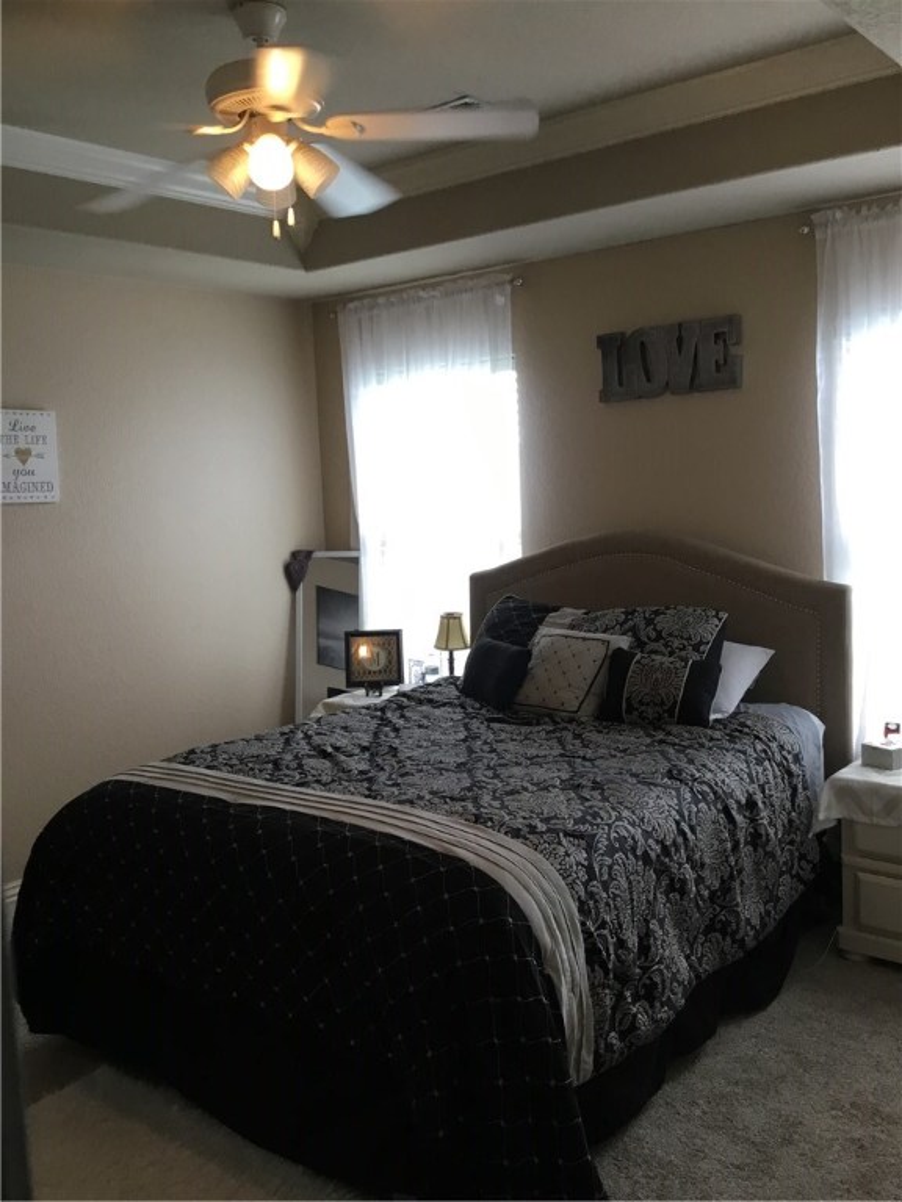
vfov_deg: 58.4
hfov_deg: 45.4
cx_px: 451
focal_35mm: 31
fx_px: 1077
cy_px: 601
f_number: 2.4
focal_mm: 3.3
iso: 64
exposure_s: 1/30
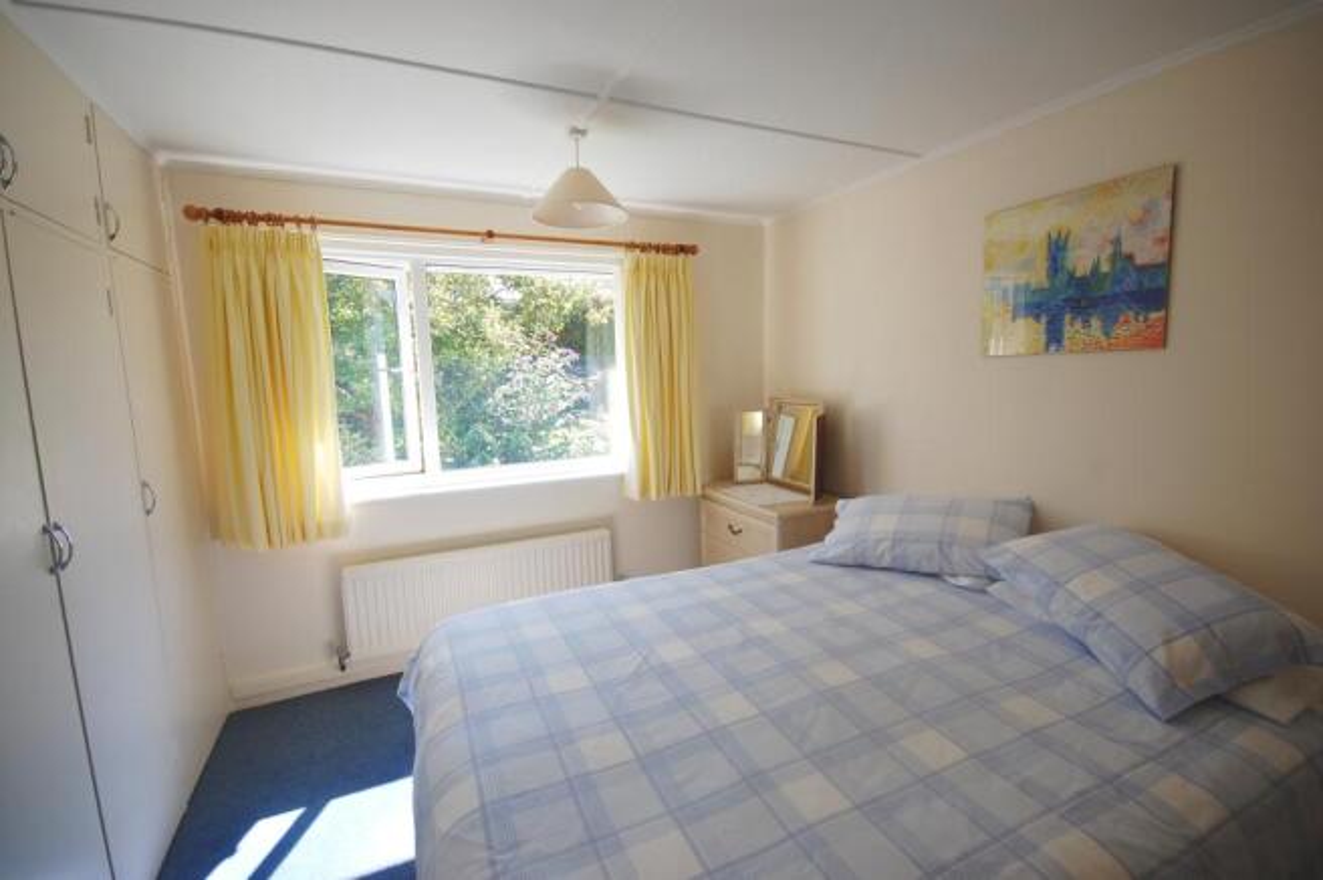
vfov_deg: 77.2
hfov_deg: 100.4
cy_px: 440
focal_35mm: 15
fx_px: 551
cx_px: 662
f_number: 5.6
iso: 200
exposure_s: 1/125
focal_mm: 10
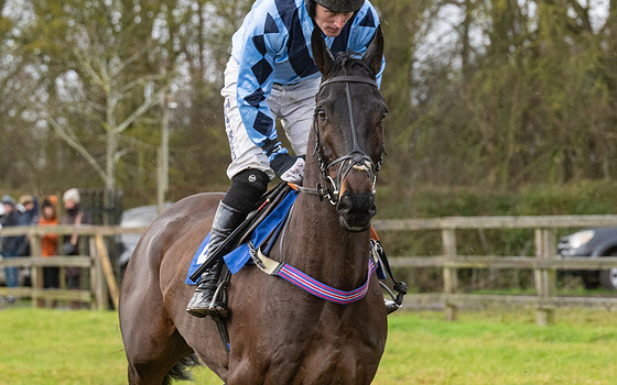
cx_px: 321
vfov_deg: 4.7
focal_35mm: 279
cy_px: 166
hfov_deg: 7.5
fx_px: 4691
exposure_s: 1/500
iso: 800
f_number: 5
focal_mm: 125
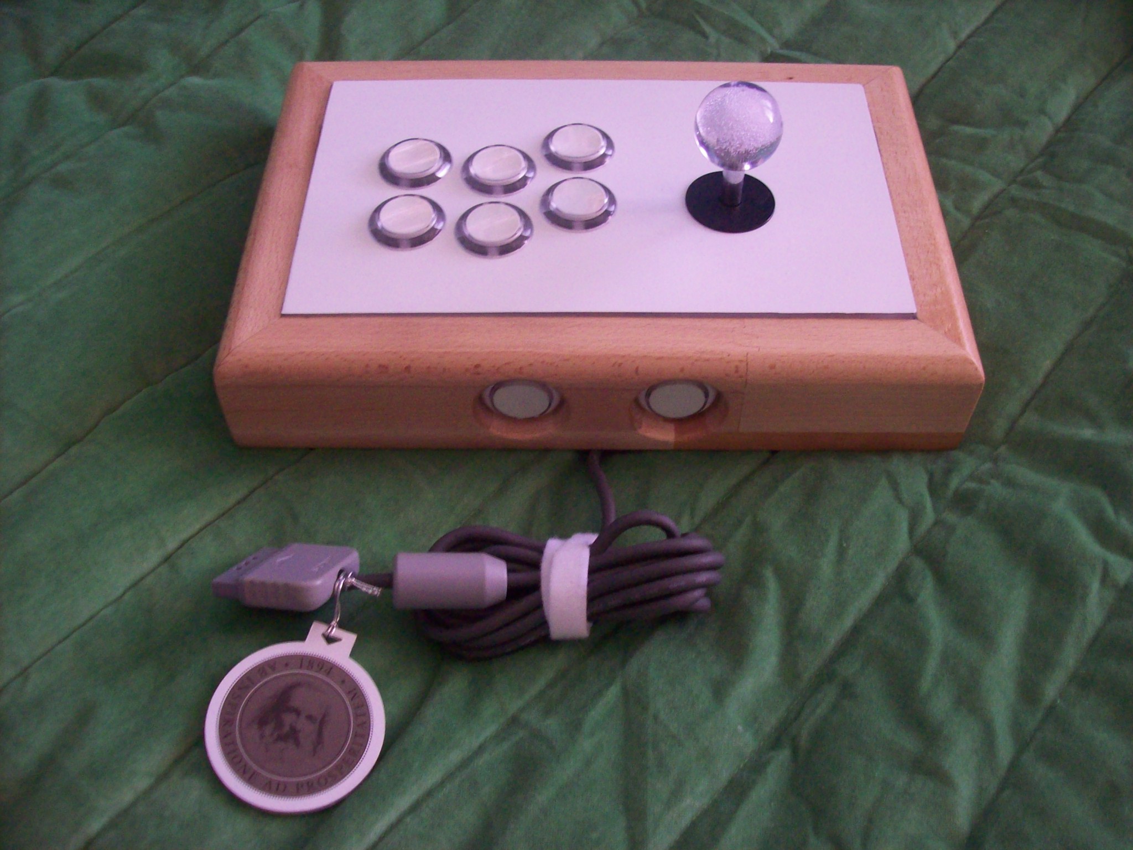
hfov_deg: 51.4
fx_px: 1178
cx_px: 566
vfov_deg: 39.7
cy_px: 425
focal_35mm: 36
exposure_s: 1/8
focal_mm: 6
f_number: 2.7
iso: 200
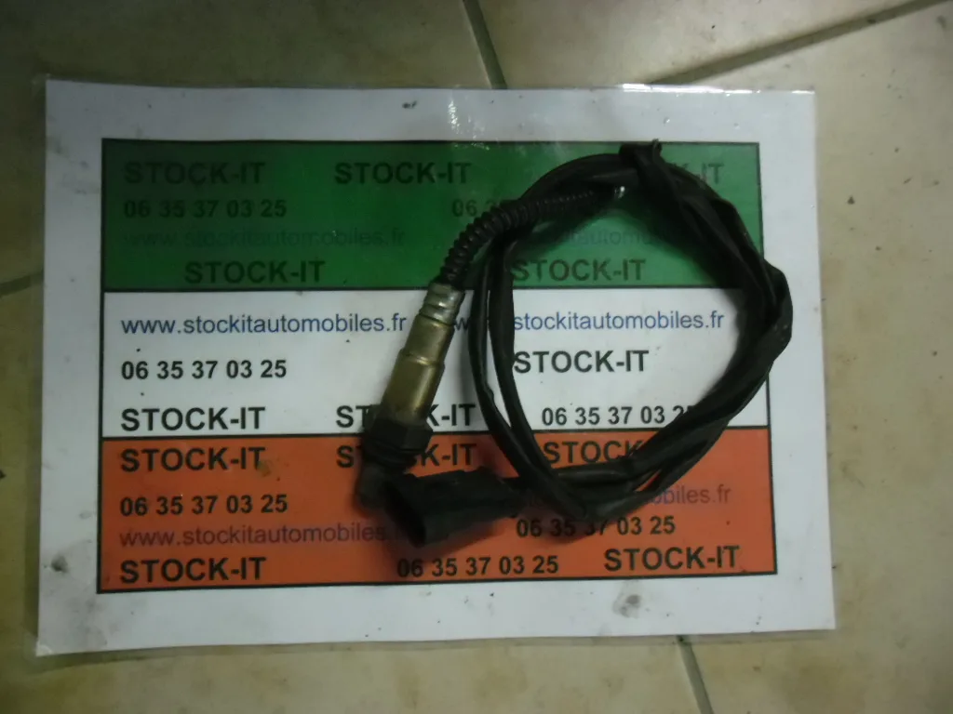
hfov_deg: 65.3
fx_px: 743
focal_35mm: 27
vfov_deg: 51.4
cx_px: 476
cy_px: 357
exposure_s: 1/22
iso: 400
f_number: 3.5
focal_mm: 4.9
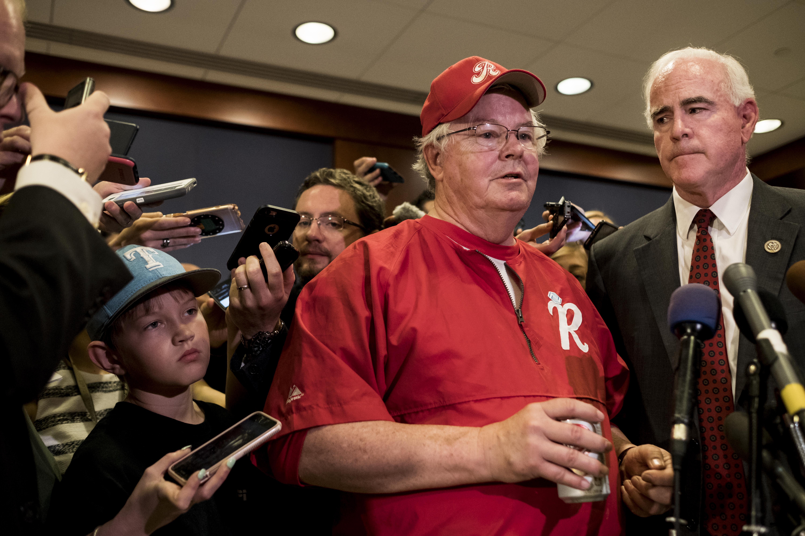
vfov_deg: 37.9
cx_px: 402
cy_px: 268
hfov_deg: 54.4
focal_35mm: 35
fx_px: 783
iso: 2000
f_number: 2
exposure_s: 1/200
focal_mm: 23
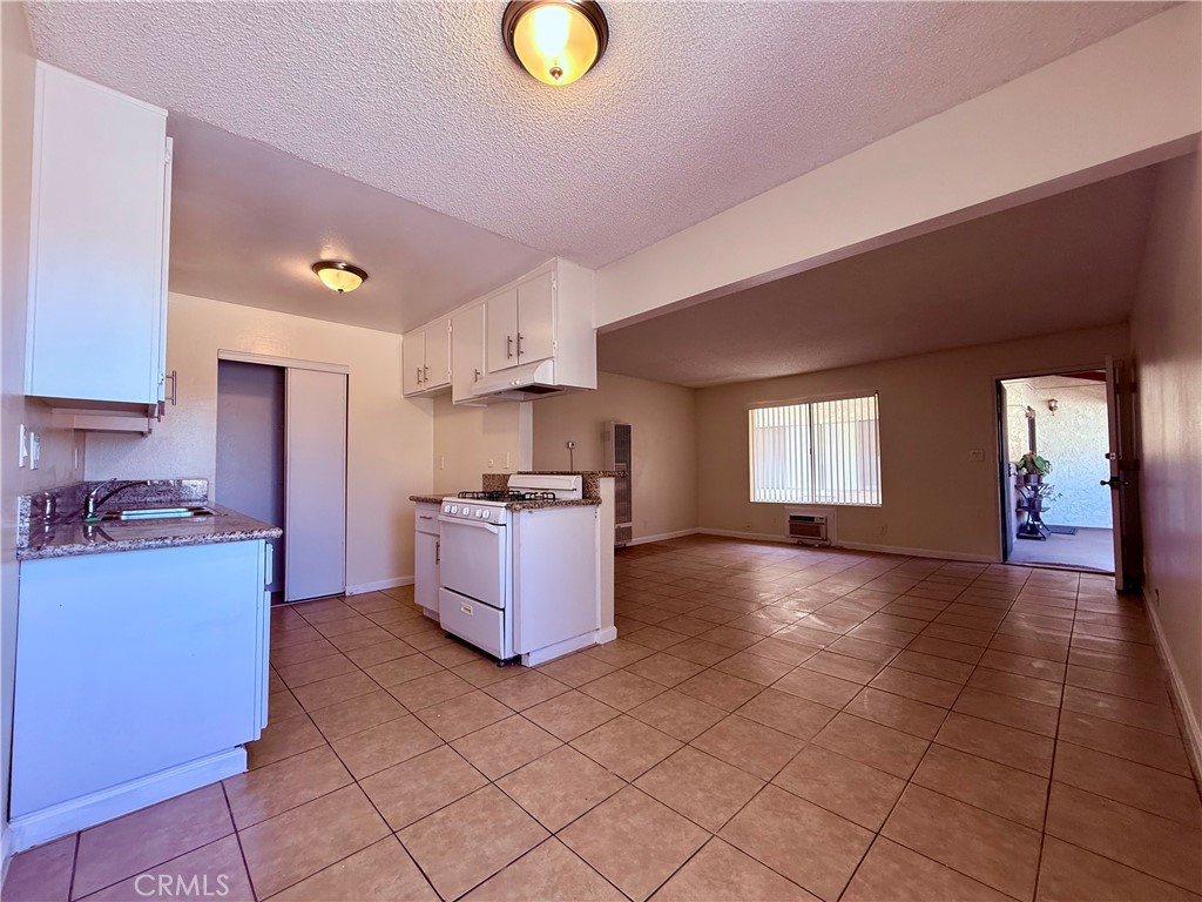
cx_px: 601
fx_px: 486
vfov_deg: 85.7
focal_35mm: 14
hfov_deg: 102.1
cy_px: 451
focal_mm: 2.22
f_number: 2.2
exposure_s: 1/120
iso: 200
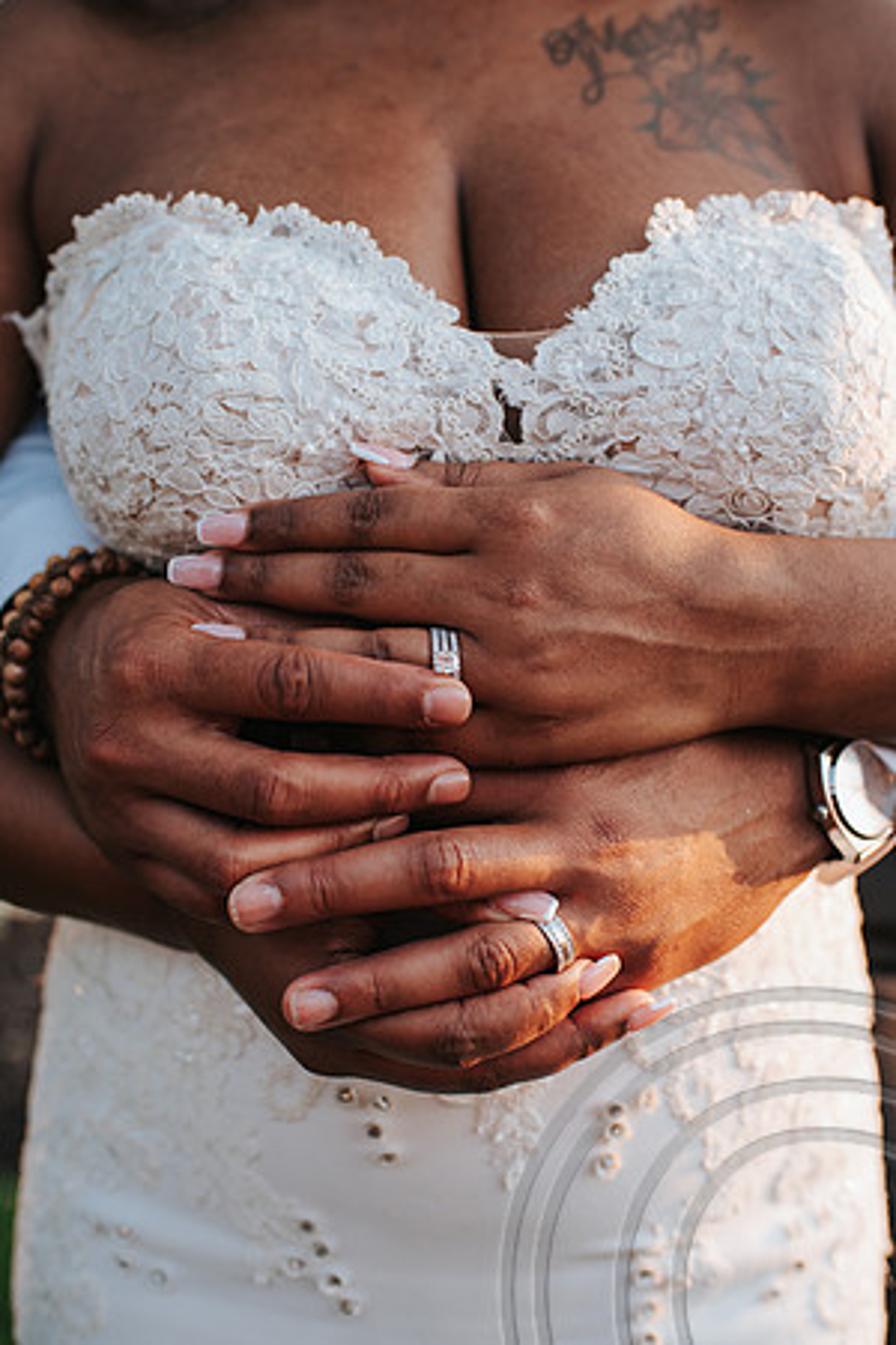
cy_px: 672
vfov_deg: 54.4
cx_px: 448
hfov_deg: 37.9
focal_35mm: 35
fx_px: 1307
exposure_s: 1/250
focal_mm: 35
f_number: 3.2
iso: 400
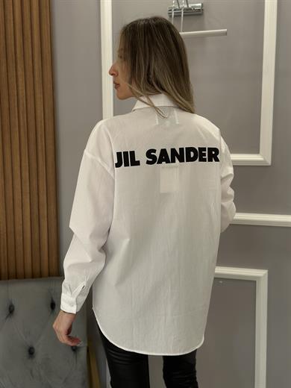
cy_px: 194
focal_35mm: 48
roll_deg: +0.5
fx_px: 538
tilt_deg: -8.7
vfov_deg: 39.7
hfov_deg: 30.3
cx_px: 146
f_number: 1.78
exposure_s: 1/180
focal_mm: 6.86
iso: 80
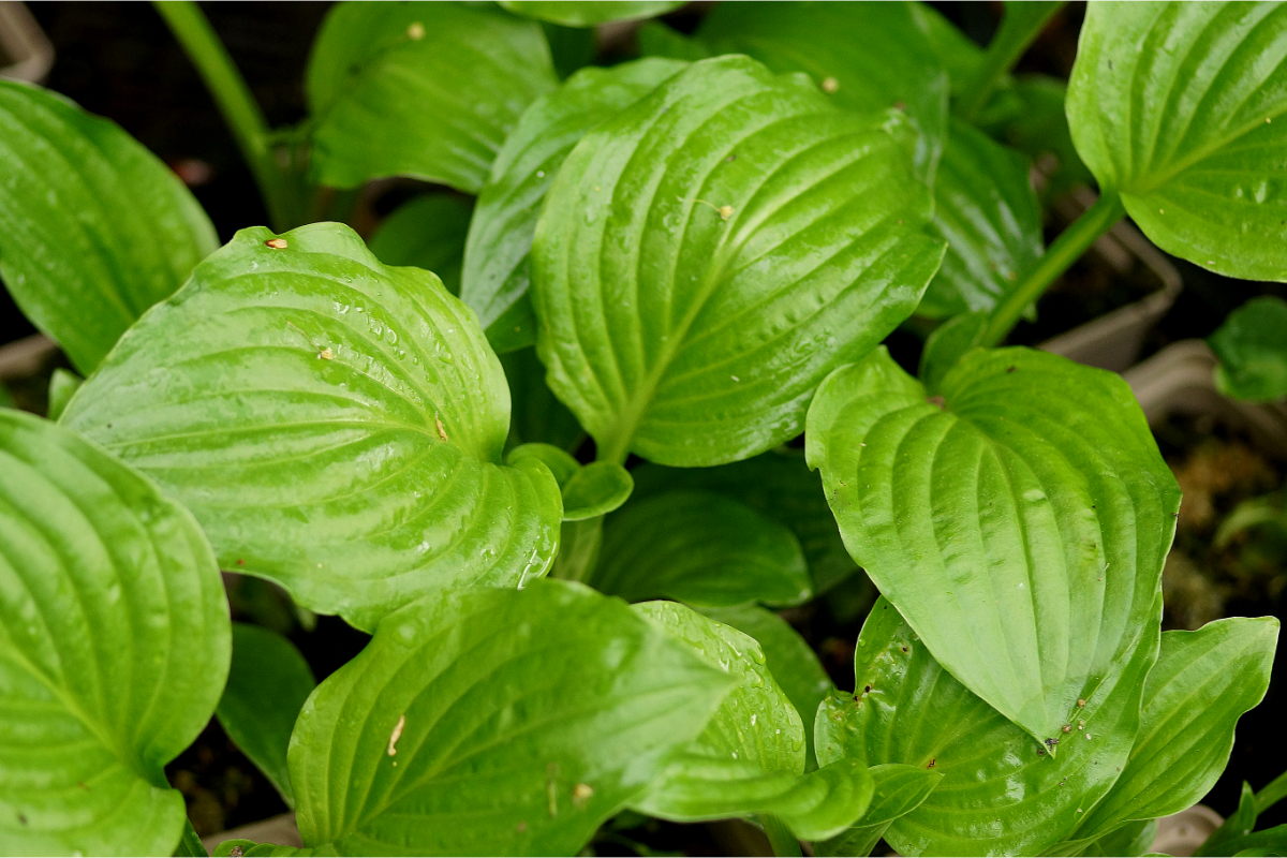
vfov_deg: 9.1
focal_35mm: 150
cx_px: 644
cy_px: 429
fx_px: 5362
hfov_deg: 13.7
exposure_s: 1/160
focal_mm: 100
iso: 640
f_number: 2.8
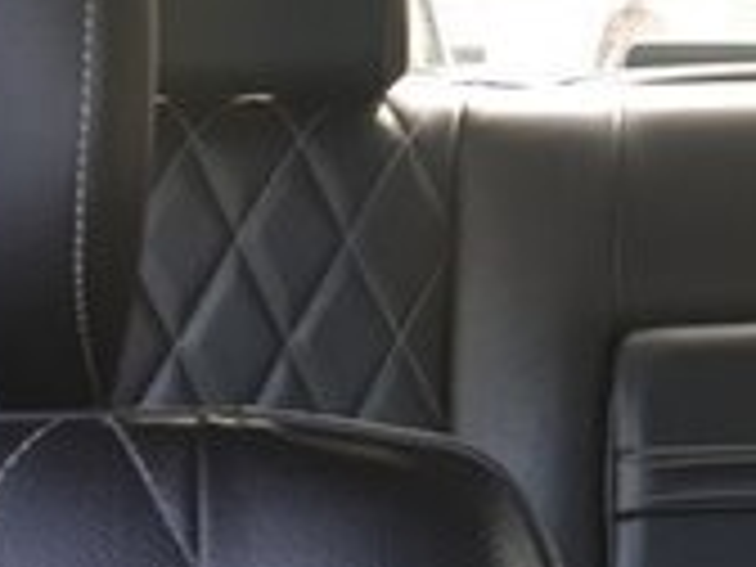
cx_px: 1202
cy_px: -160
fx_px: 2315
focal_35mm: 106
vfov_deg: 13.5
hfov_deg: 16.5
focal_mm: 3.6
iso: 64
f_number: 1.9
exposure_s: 1/33
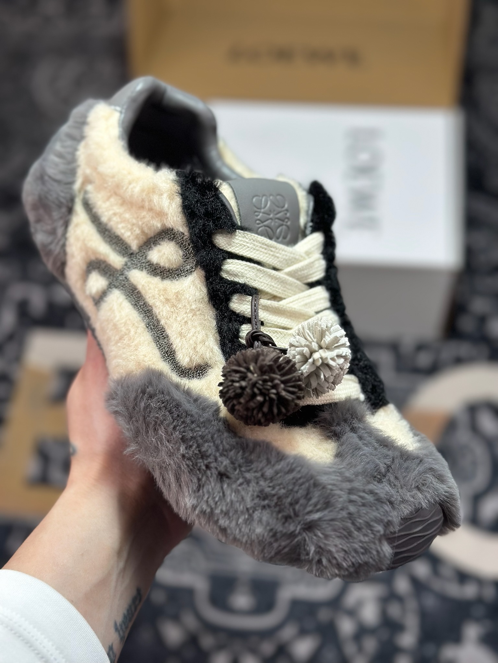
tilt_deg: -57.0
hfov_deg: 30.3
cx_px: 249
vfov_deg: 39.7
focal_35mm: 48
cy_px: 332
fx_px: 921
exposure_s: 1/1019
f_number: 1.78
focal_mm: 6.86
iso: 80
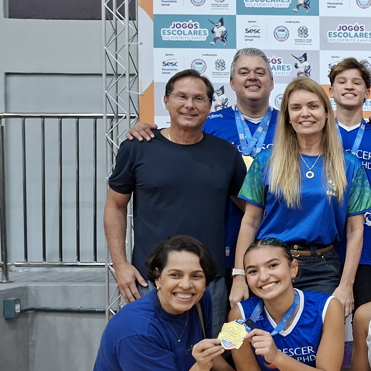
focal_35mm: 58
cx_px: 519
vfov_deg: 29.4
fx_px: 703
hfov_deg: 24.5
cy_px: 240
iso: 250
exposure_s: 1/60
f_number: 1.8
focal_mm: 5.54
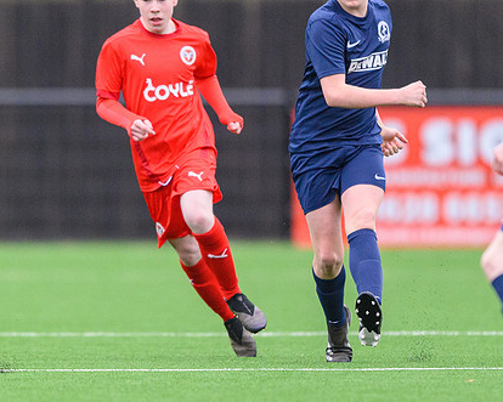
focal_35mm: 1020
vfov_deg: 1.5
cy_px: 216
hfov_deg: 1.9
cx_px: 226
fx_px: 15181
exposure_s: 1/2000
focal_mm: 400
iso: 3200
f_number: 2.8
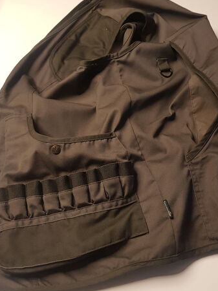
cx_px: 119
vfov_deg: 50.0
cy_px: 123
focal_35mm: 37
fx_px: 311
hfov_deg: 38.6
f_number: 1.7
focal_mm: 4.2
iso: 125
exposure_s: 1/50
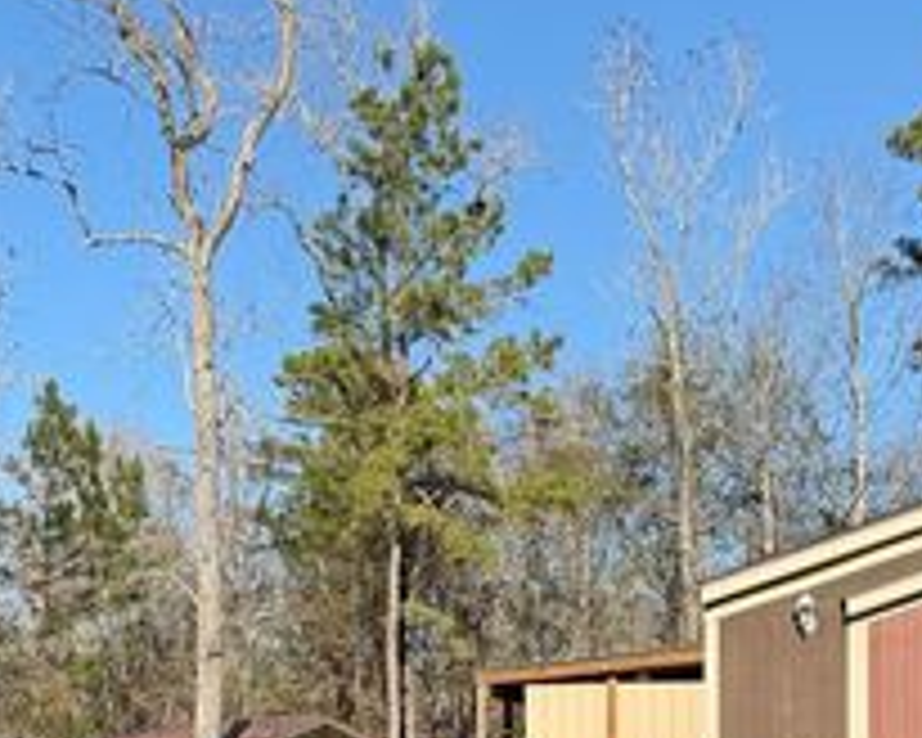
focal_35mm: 57
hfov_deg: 32.8
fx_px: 1555
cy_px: 713
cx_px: 310
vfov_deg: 25.5
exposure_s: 1/3279
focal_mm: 6.76
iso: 80
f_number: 1.78
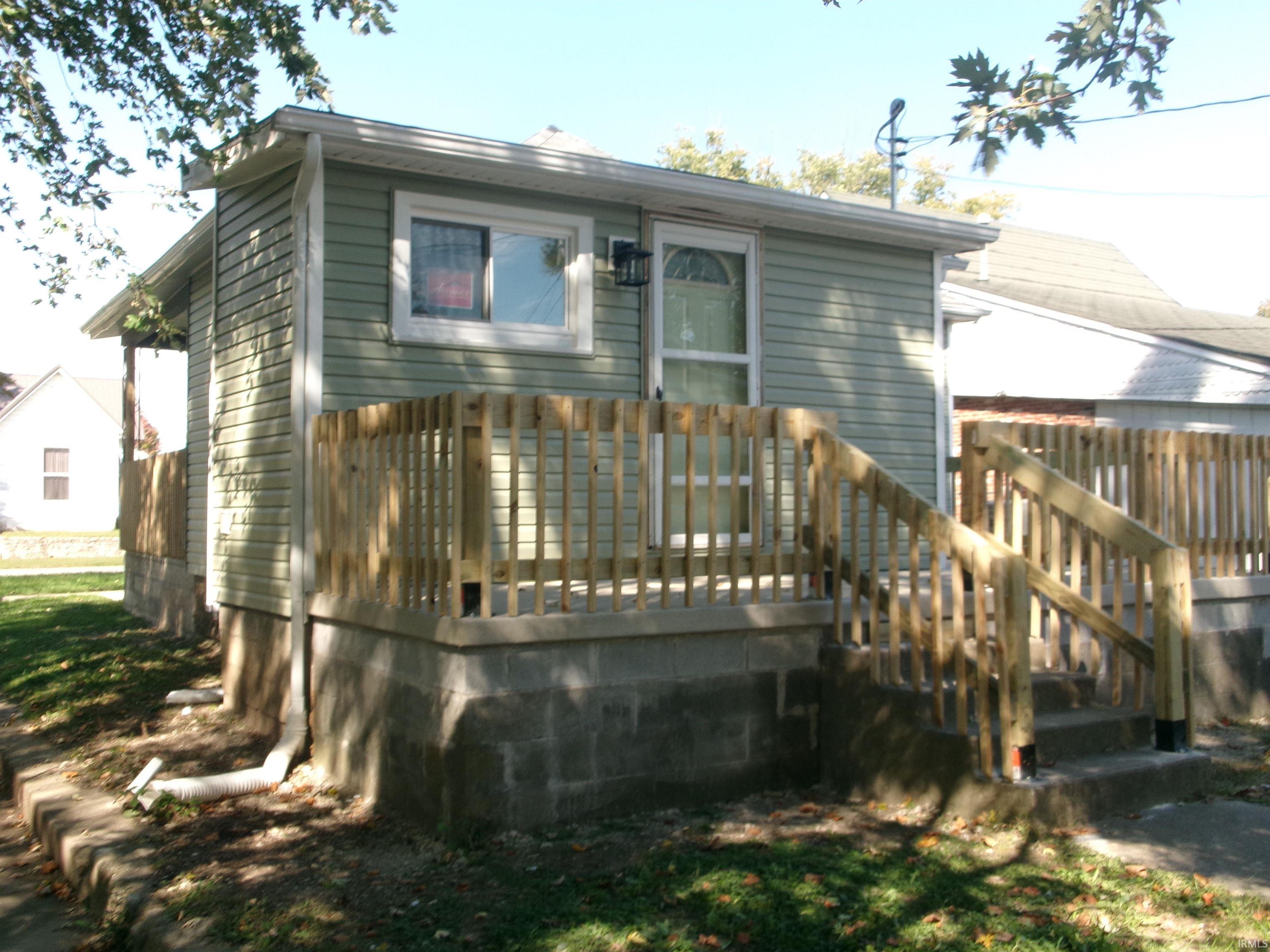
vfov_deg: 39.7
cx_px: 635
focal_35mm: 36
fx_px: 1321
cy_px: 476
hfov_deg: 51.4
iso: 100
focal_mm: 6.4
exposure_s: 1/34
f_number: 11.8
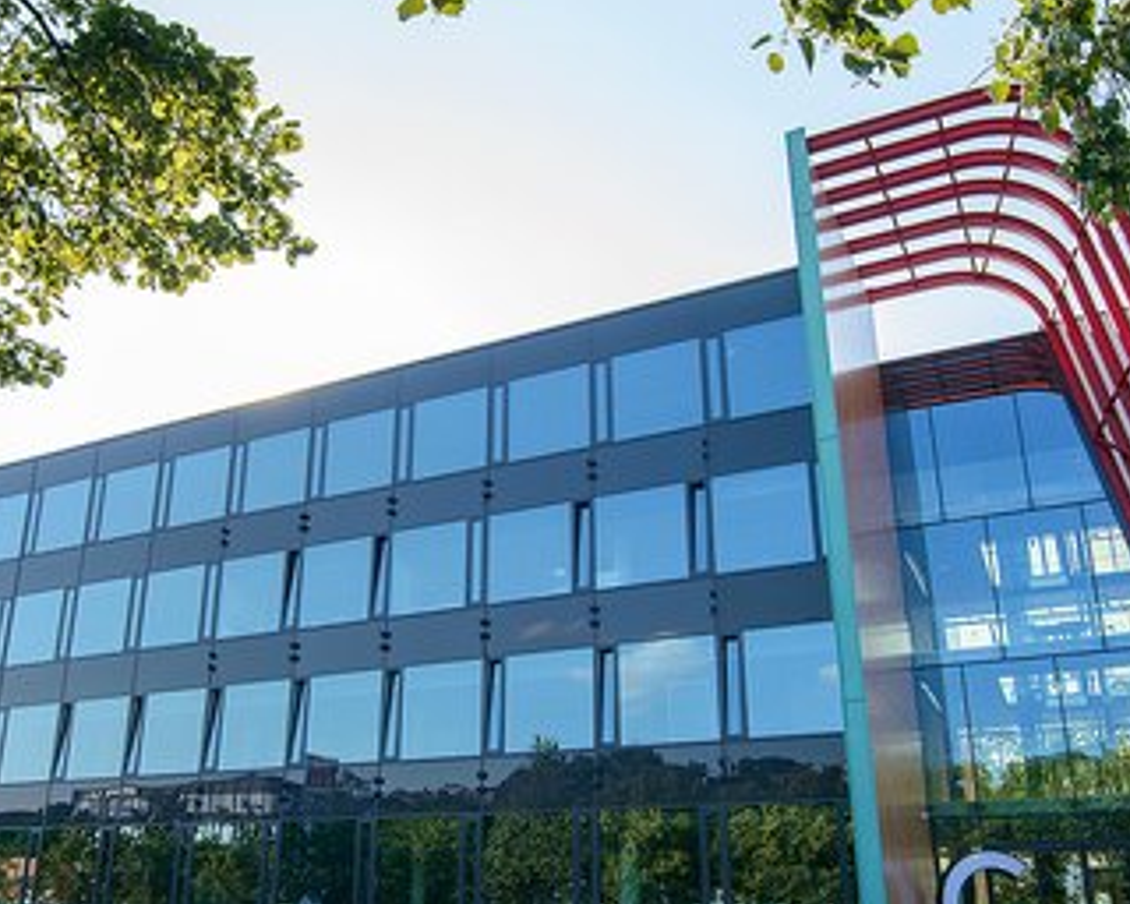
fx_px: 1003
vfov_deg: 48.2
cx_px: 480
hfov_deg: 58.5
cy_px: 540
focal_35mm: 30
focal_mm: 16
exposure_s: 1/800
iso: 400
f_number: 8
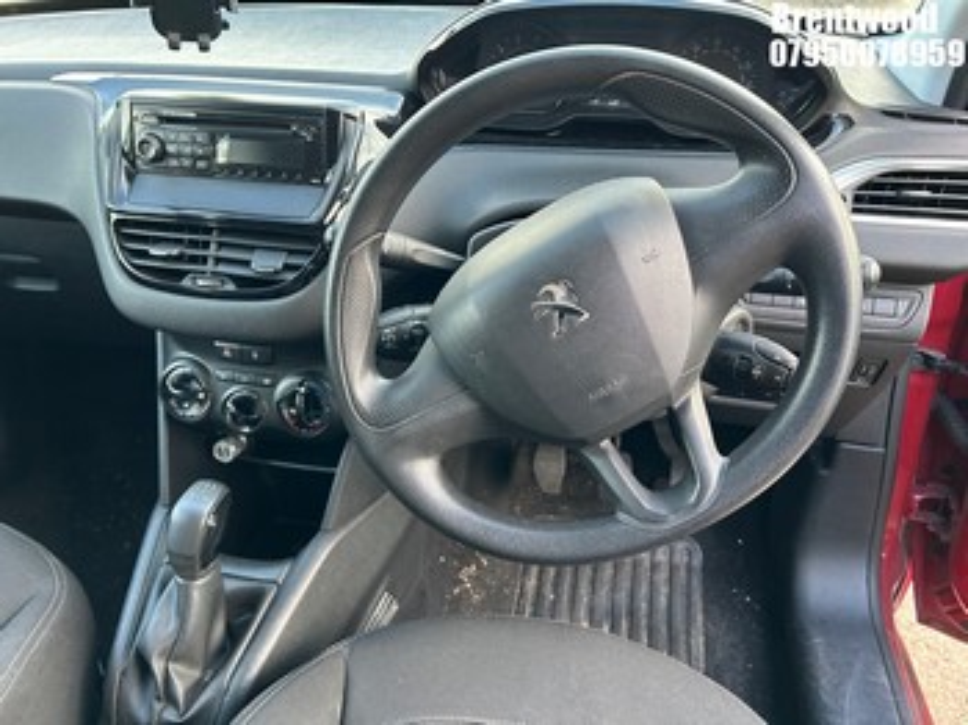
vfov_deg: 53.0
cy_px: 362
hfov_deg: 67.3
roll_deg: +2.2
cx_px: 484
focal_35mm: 26
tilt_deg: -33.7
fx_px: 727
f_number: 1.5
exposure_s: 1/81
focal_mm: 5.7
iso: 125
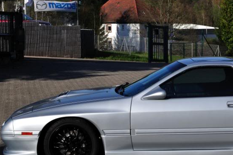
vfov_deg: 16.2
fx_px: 543
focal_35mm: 84
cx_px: 165
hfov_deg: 24.1
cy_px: 85
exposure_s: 1/400
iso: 200
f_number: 10
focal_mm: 30
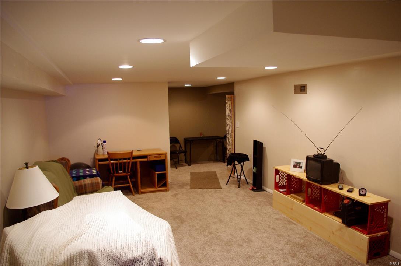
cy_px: 133
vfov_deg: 47.8
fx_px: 300
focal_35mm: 27
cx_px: 200
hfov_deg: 67.5
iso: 800
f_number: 3.5
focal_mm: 18
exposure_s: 1/30
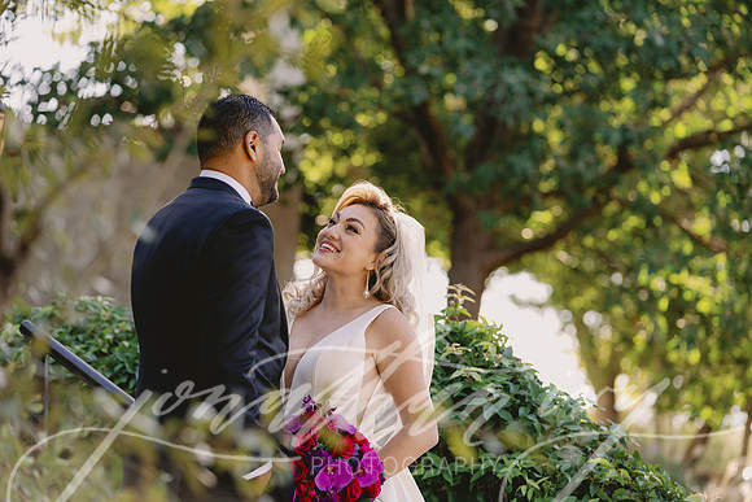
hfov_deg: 15.4
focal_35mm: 133
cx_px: 376
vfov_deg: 10.3
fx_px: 2779
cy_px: 251
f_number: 3.5
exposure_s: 1/320
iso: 400
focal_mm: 133
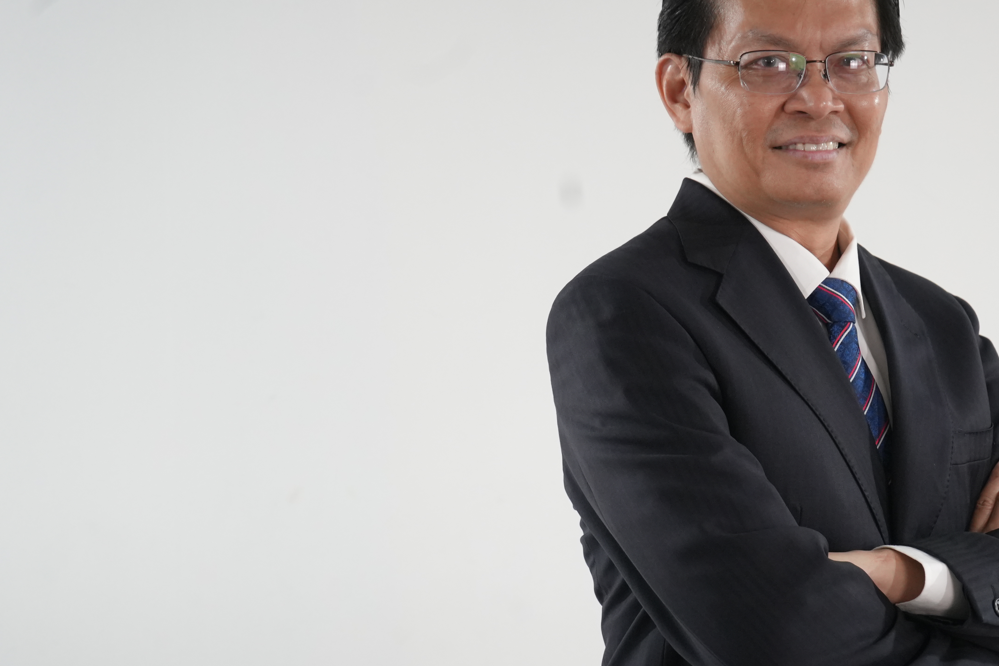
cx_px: 712
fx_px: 3163
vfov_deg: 12.0
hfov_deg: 17.9
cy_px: 402
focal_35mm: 114
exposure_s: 1/160
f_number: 5.6
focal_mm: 70
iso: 2000
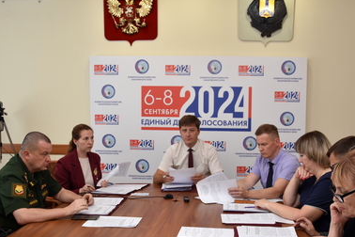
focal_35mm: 42
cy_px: 154
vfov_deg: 31.9
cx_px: 203
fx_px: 411
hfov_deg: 46.6
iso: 200
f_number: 4.5
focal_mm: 21
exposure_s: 1/80
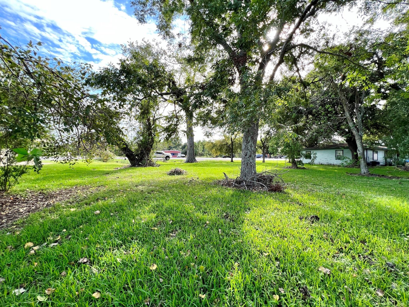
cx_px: 204
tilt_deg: +0.0
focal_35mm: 13
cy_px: 154
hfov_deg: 106.2
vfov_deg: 89.9
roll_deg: -1.1
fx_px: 154
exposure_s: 1/292
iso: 32
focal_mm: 1.57
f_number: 1.8
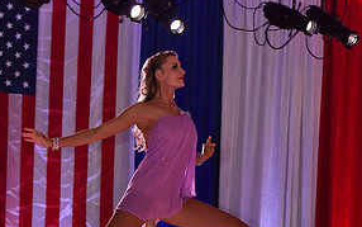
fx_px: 2082
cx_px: 170
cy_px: 322
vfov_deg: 6.2
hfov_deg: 9.9
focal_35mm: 211
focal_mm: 102
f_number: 5.6
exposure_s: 1/320
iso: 2500
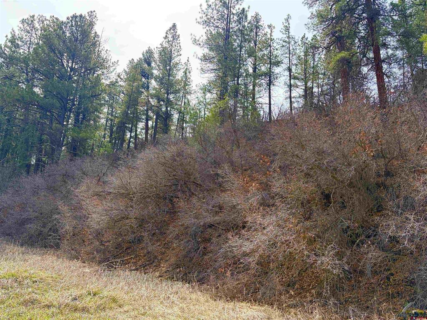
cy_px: 160
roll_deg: -4.2
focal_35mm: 26
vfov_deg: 53.1
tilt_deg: +13.9
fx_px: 321
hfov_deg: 67.3
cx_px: 214
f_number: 1.6
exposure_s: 1/1901
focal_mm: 5.96
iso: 64
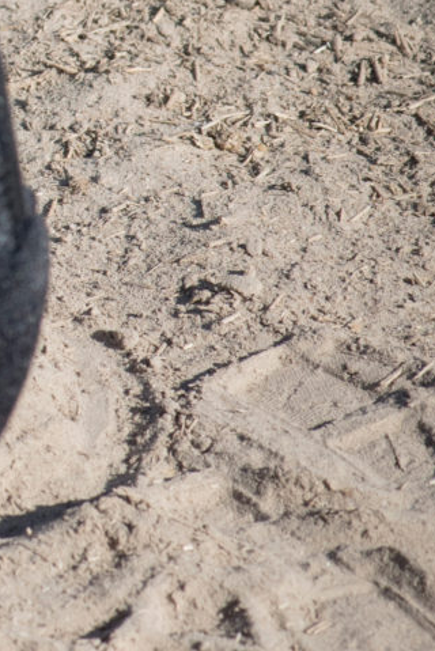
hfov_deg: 2.4
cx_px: -625
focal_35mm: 561
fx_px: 10153
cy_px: -77
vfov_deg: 3.7
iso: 400
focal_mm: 105
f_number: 9
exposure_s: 1/1250
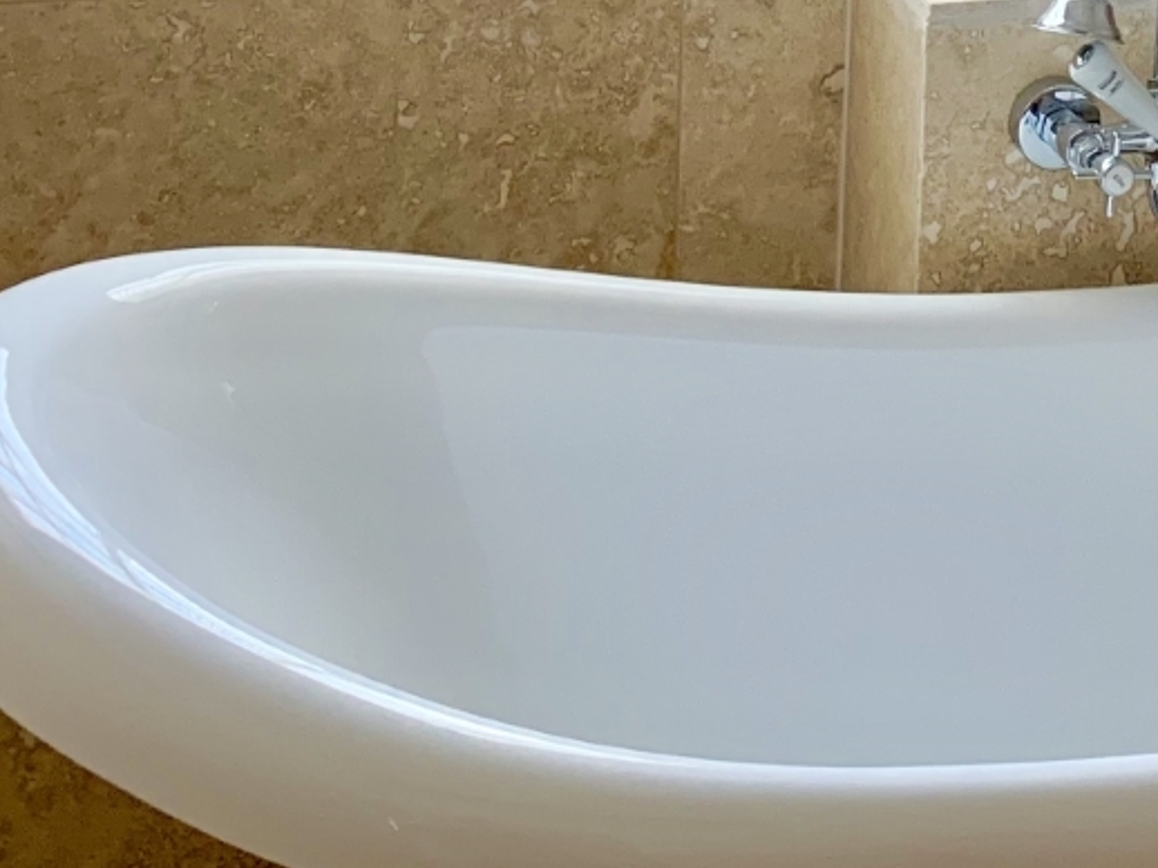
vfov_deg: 16.8
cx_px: 1240
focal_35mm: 81
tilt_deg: -9.8
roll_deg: -2.9
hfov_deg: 22.9
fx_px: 2708
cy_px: -351
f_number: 1.8
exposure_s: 1/121
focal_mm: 4.25
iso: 100
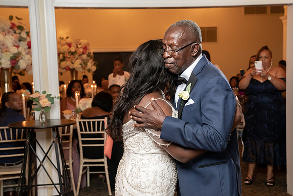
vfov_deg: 25.2
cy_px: 100
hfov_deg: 37.0
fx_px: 438
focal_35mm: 54
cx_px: 149
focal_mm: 52
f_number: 5.6
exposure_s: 1/200
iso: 4000
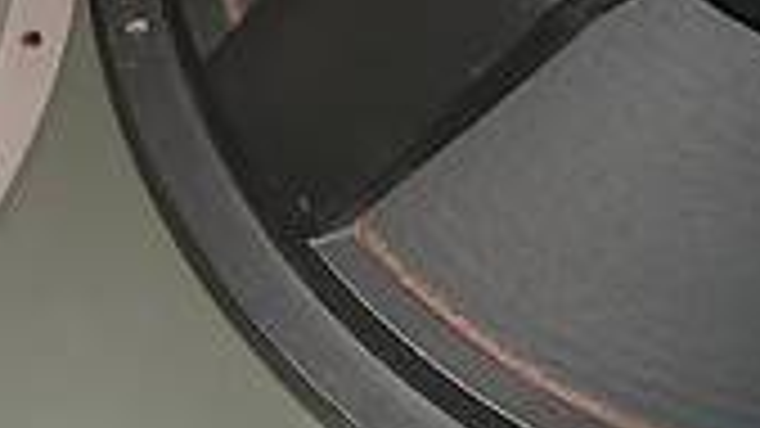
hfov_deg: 22.9
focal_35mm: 90
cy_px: -14
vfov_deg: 13.2
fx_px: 1813
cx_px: 31
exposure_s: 1/60
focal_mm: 5.8
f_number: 4.3
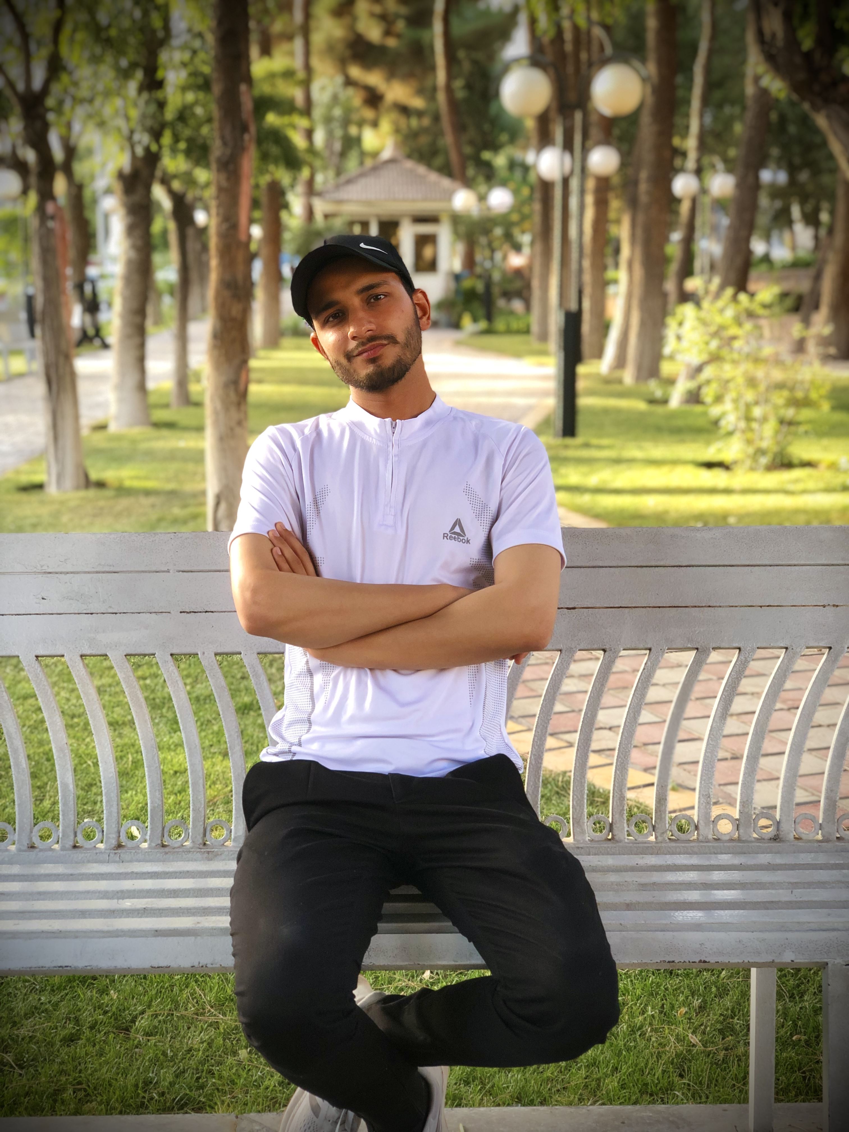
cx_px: 424
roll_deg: +0.6
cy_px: 566
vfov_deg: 36.8
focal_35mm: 52
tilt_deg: -6.8
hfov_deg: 28.0
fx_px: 1700
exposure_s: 1/60
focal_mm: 6
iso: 40
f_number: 2.4
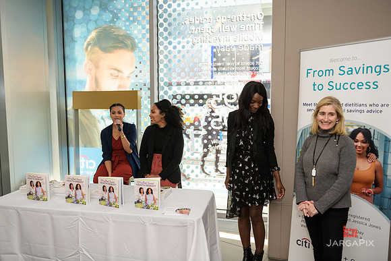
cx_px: 196
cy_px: 130
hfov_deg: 65.5
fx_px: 304
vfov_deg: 46.4
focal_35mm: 28
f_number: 3.2
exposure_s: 1/125
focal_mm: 28
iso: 200
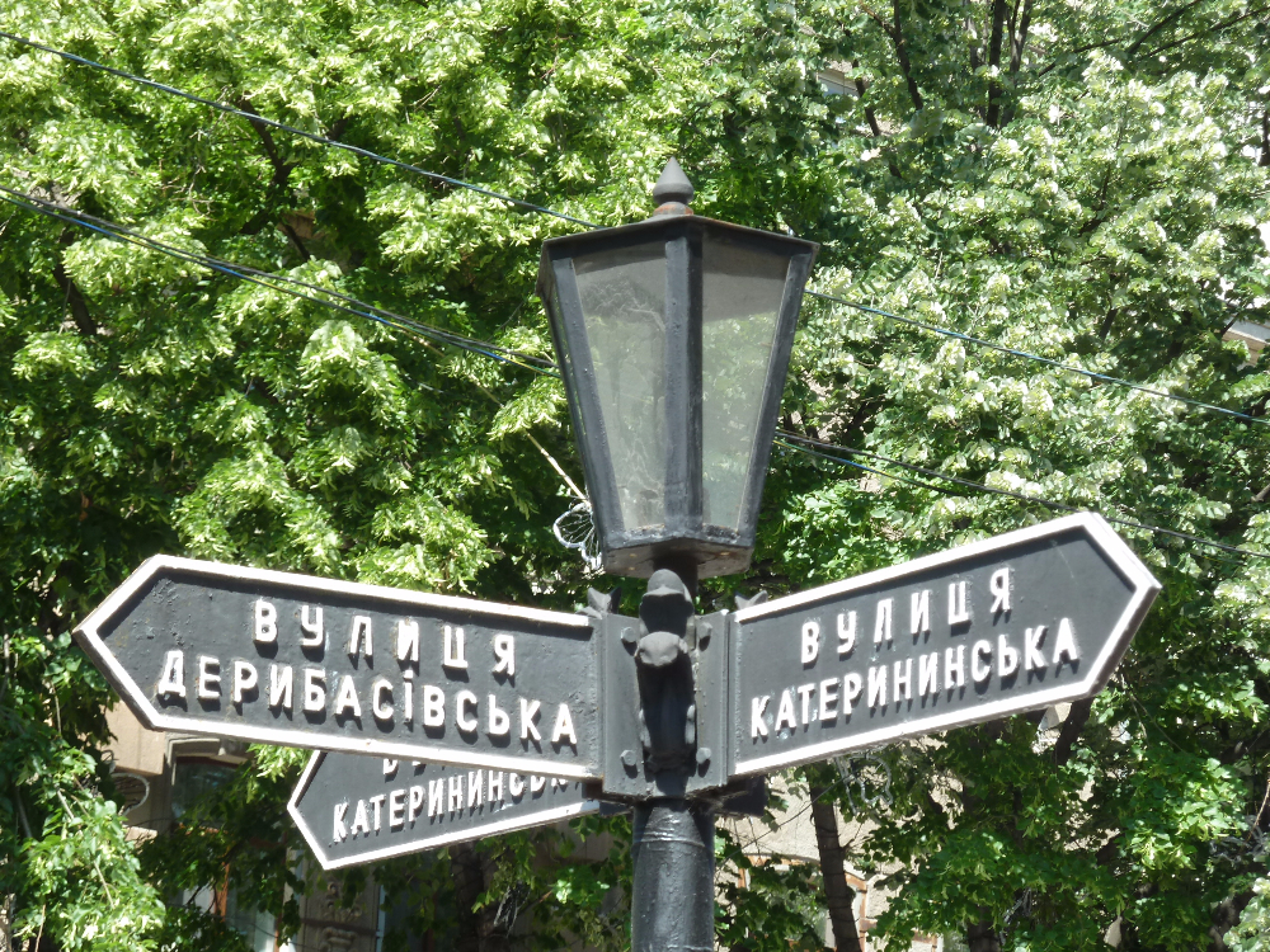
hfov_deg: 16.6
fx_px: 4366
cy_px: 476
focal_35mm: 119
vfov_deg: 12.5
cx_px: 635
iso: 80
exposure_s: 1/125
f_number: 4.4
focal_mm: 19.5
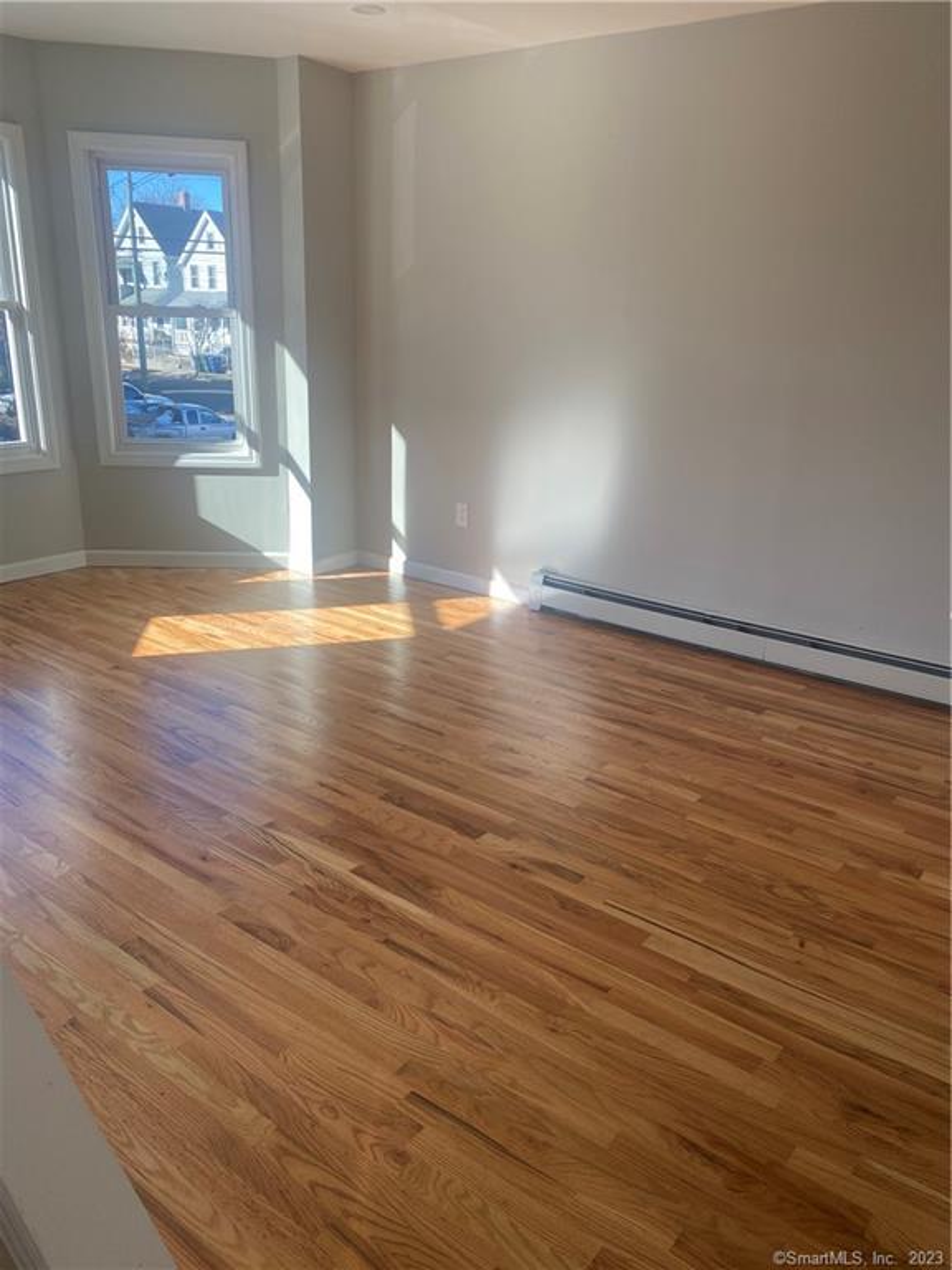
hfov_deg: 53.1
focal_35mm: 26
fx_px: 953
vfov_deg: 67.3
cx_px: 476
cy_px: 635
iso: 32
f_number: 1.8
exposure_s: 1/223
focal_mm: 4.25
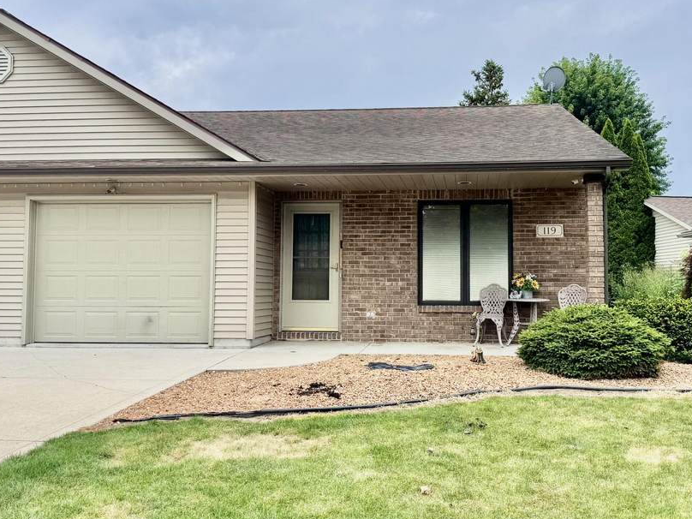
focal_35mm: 38
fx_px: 760
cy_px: 243
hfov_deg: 48.9
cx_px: 386
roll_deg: -0.4
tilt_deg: +3.6
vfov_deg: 37.7
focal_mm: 6.76
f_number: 1.78
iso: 80
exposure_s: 1/4310
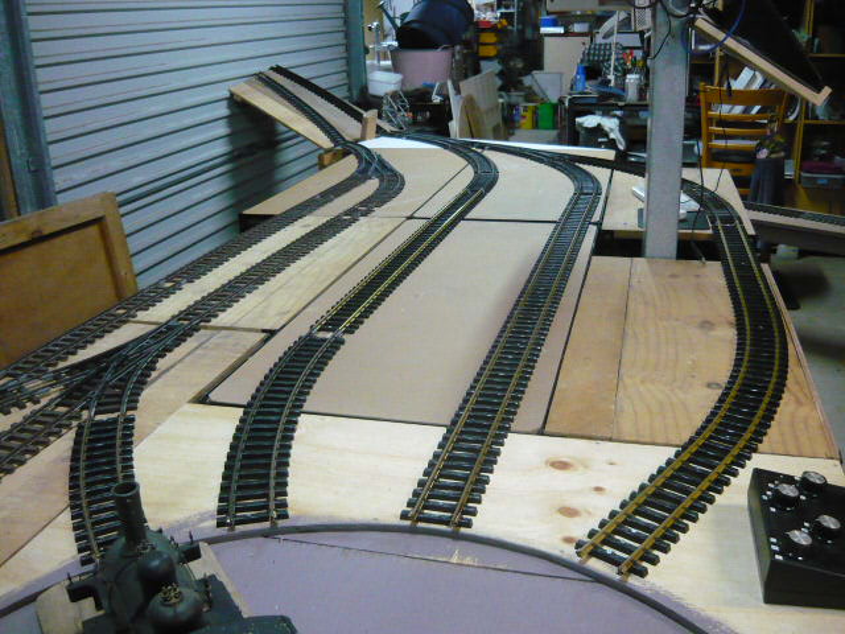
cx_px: 422
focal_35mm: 33
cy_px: 317
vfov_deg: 42.9
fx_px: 806
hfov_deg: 55.4
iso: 800
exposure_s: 1/50
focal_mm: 5.5
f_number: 2.8
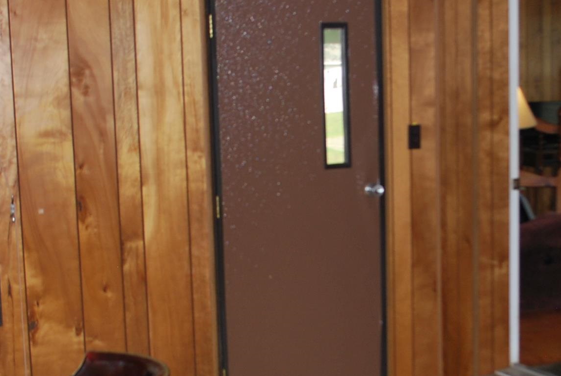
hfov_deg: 26.6
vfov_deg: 18.0
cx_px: 310
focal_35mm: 76
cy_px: 254
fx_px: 1187
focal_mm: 20
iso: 200
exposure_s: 1/60
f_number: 3.8
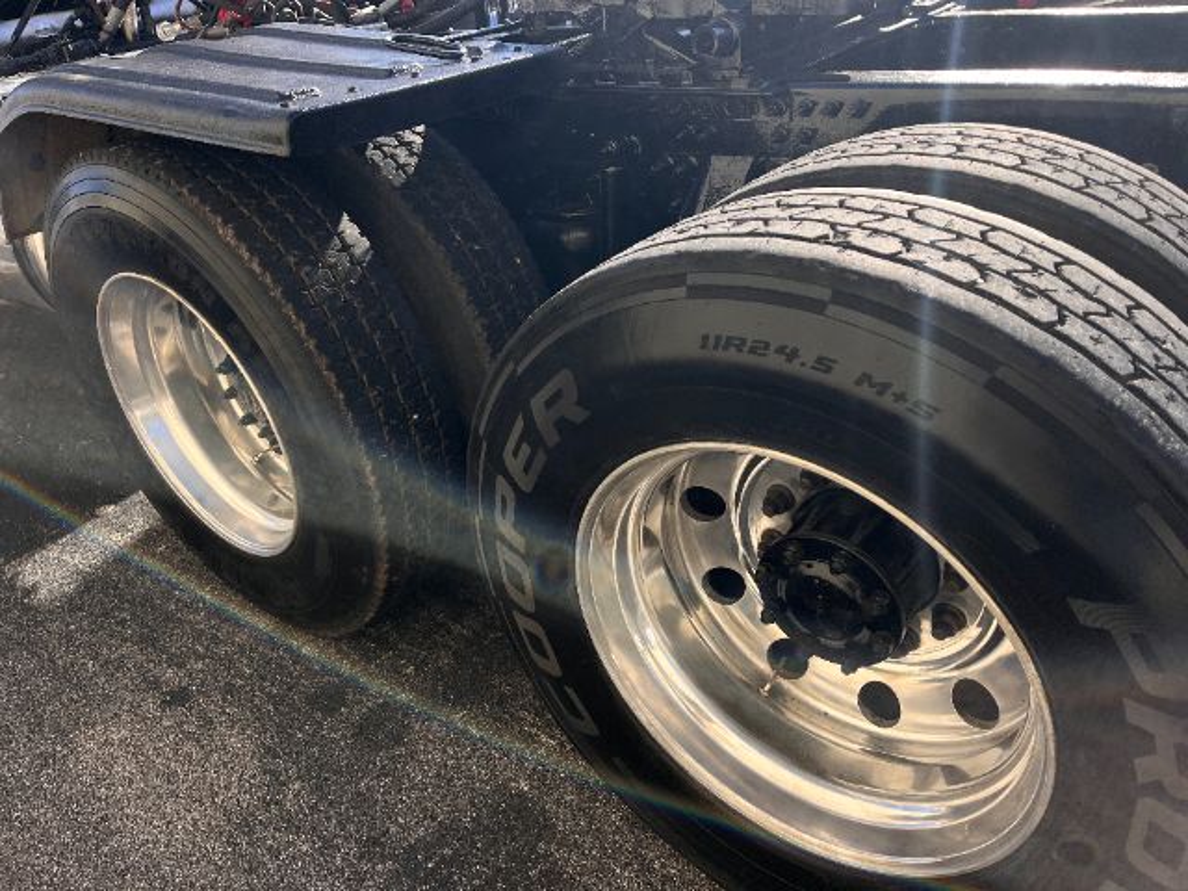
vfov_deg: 53.1
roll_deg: +4.4
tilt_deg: -33.5
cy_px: 446
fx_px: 892
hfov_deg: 67.3
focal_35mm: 26
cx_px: 594
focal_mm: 5.1
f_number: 1.6
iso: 50
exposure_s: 1/1517
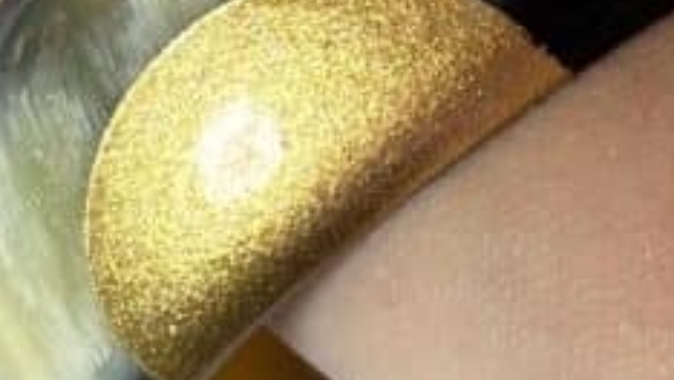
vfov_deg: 4.8
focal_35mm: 248
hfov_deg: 8.7
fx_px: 4435
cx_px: 619
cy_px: -343
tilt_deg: -66.8
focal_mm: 5.96
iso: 32
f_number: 1.6
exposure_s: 1/100
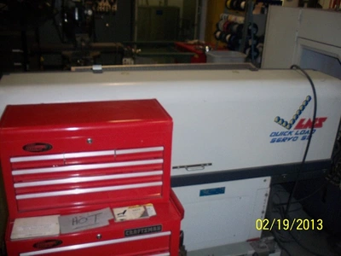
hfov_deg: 49.0
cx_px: 170
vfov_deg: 37.7
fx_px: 374
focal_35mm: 38
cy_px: 128
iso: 200
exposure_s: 1/60
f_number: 3.5
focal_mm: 6.3
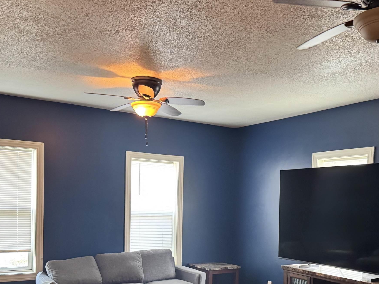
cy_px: 225
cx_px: 208
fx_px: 460
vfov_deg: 33.4
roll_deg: -2.1
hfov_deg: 44.7
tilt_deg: -2.9
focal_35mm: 42
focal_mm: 6.76
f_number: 1.78
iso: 640
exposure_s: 1/60
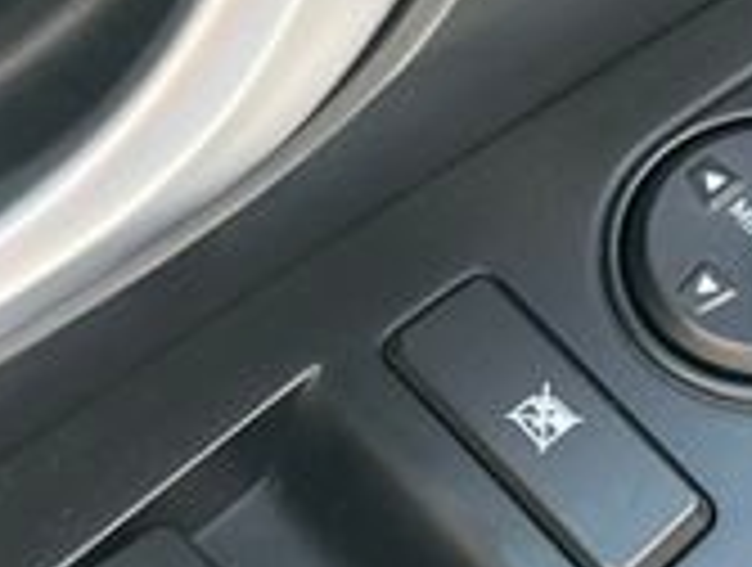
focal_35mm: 159
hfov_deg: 12.4
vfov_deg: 9.4
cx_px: 383
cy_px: 328
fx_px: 3462
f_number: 1.6
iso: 50
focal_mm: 5.1
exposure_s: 1/291
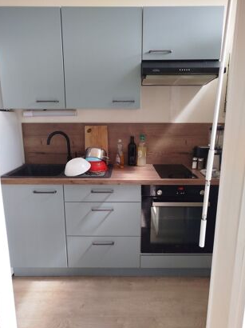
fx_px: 236
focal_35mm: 25
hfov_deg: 54.8
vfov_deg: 69.4
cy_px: 168
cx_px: 124
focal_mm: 5.31
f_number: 1.7
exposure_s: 1/33
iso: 100
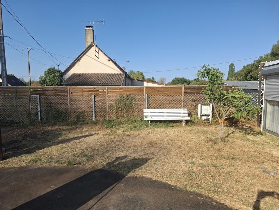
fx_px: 185
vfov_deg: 58.9
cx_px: 140
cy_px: 105
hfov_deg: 73.9
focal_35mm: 23
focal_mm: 5.54
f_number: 1.8
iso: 50
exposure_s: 1/1043
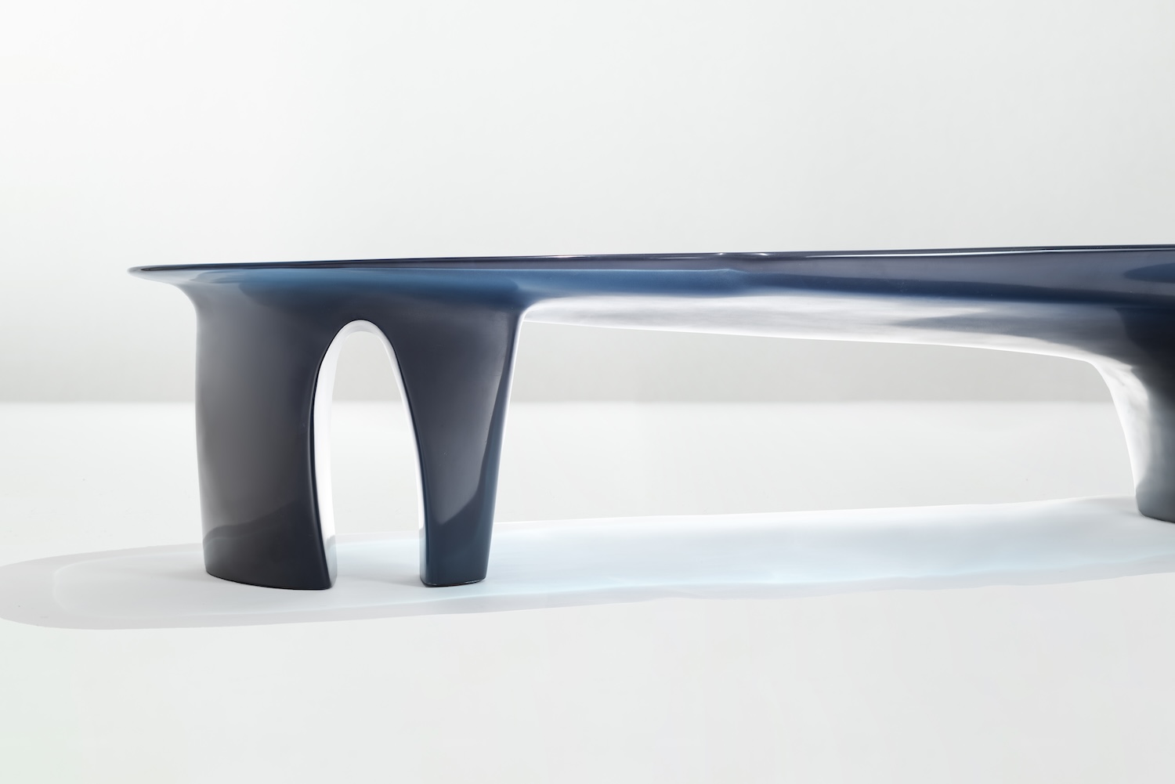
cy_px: 392
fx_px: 1632
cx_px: 588
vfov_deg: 27.0
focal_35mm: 50
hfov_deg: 39.6
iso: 100
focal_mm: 50
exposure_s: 1/100
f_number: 6.3
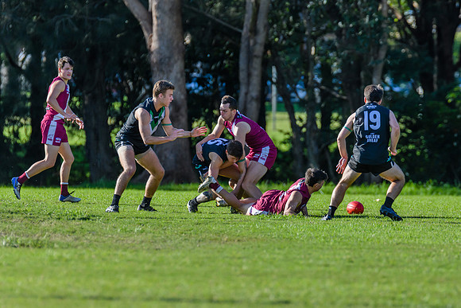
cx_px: 291
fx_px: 6109
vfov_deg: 2.9
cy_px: 192
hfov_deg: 4.3
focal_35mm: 477
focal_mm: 360
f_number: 5.6
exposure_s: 1/2500
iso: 800
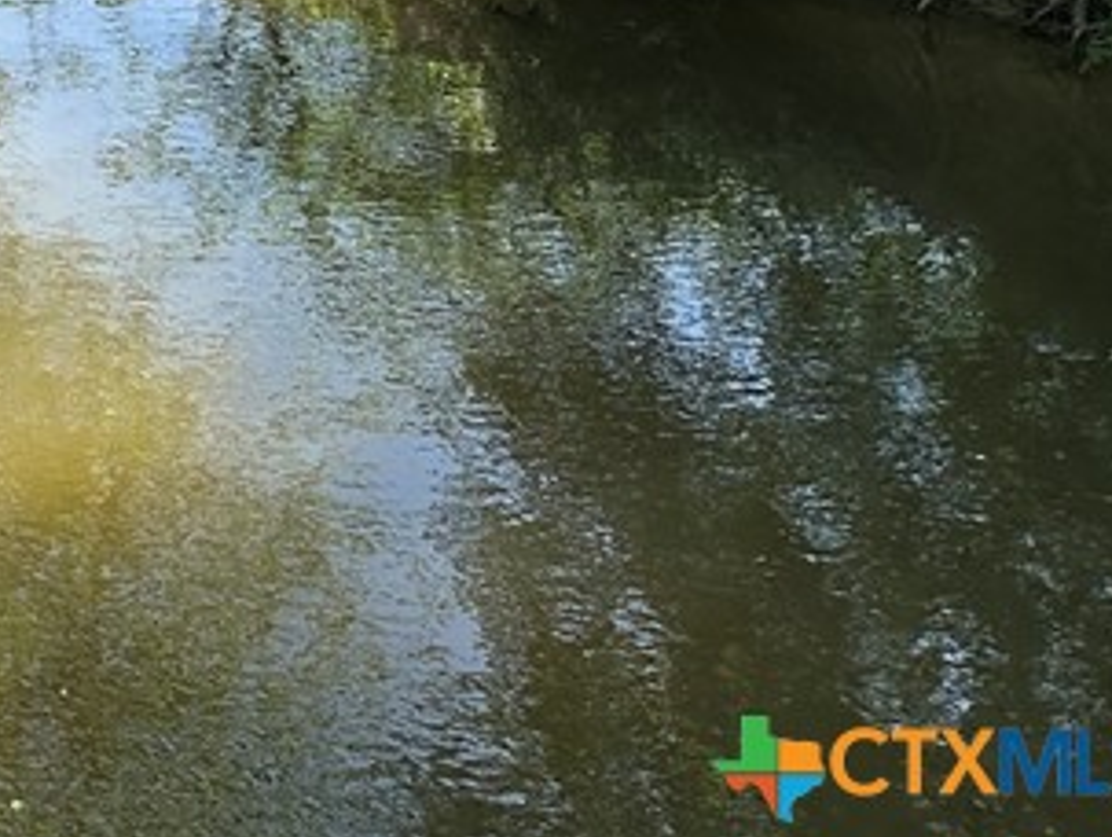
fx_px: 2605
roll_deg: +0.6
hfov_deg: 20.2
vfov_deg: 16.2
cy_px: -514
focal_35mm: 81
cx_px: -631
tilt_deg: -5.1
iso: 80
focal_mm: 6.86
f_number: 1.78
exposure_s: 1/1613
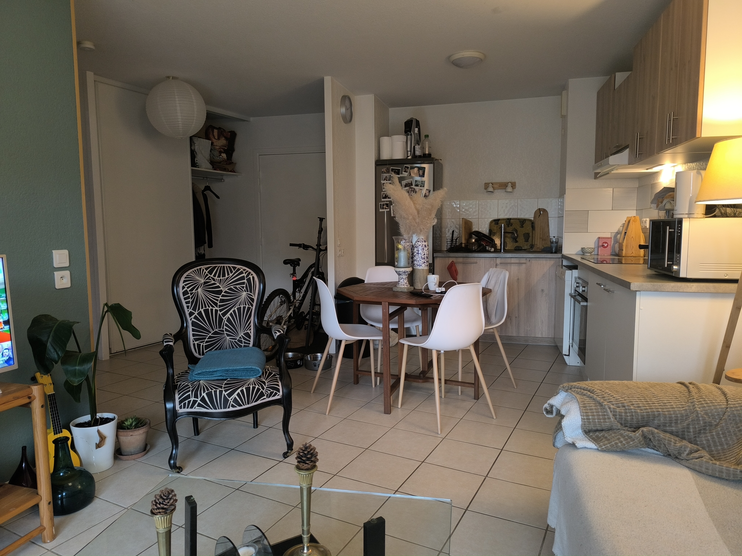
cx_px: 371
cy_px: 278
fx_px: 493
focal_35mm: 23
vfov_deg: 58.9
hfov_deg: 73.9
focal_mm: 6.14
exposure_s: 1/50
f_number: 1.65
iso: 1250
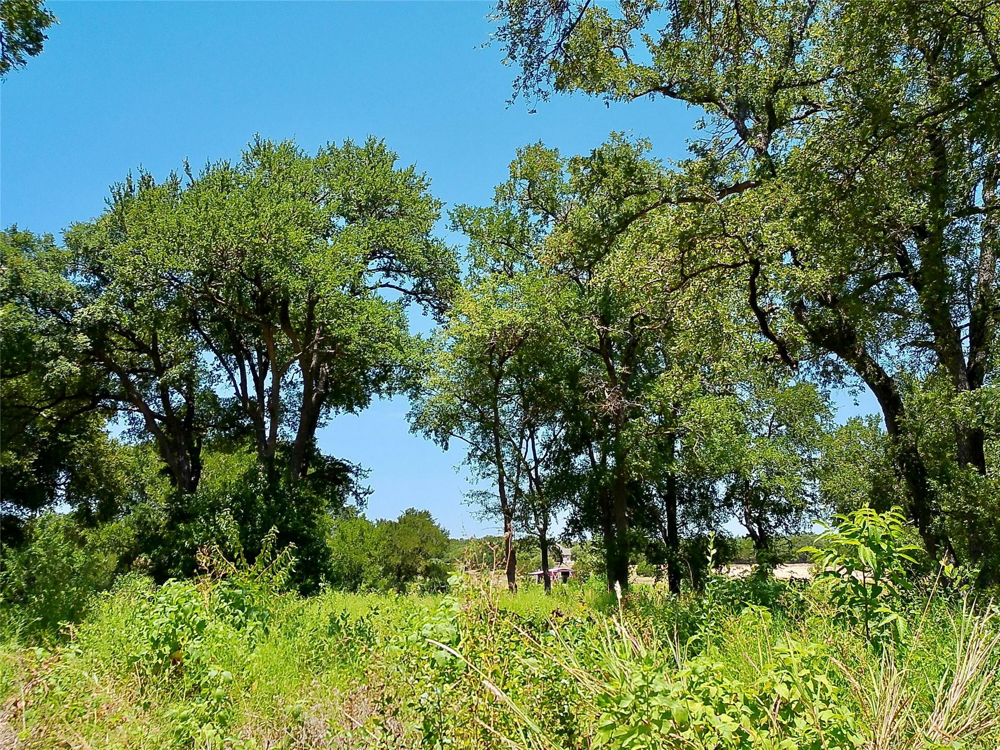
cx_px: 500
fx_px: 751
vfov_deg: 53.1
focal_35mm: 26
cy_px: 375
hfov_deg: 67.3
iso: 100
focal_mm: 6.8
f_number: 2
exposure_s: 1/1448
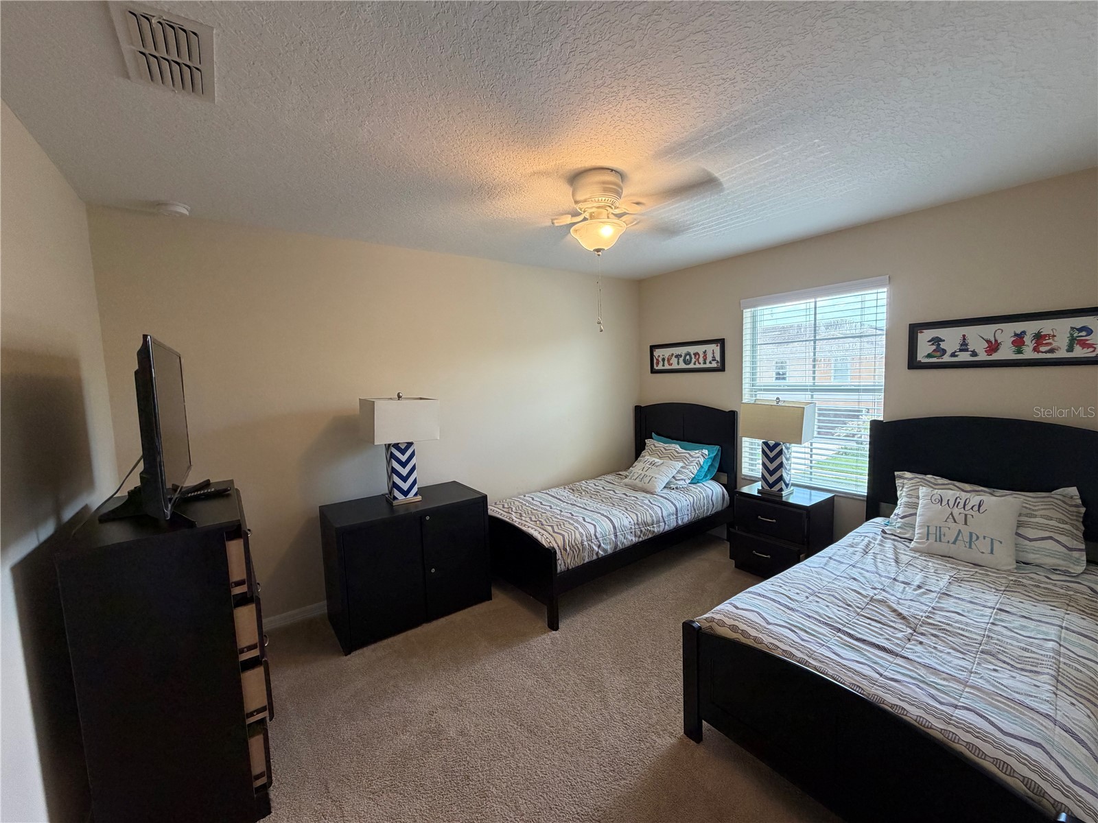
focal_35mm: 14
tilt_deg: -5.1
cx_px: 549
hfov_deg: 102.1
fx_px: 444
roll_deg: +2.4
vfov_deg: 85.7
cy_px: 412
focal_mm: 2.22
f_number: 2.2
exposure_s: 1/60
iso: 200
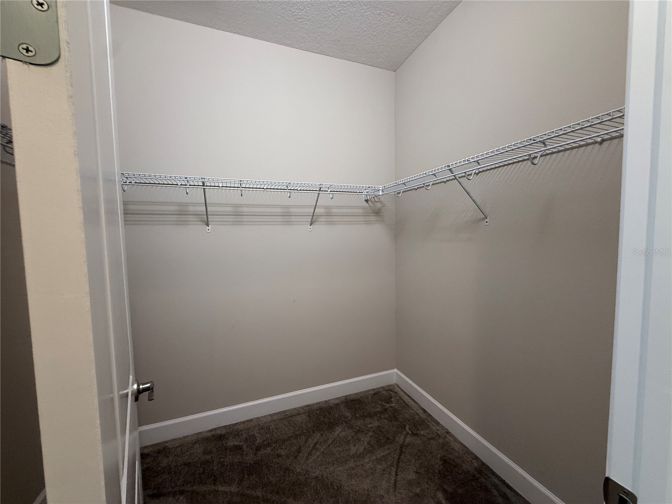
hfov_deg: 102.1
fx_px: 272
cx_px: 336
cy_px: 252
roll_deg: +0.6
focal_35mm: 14
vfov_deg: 85.7
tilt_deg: -3.7
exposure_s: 1/120
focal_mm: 2.22
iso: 320
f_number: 2.2
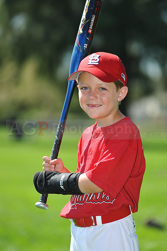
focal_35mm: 180
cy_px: 126
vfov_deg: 11.4
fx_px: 1254
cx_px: 84
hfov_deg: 7.6
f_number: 4.5
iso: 200
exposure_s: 1/800
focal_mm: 180
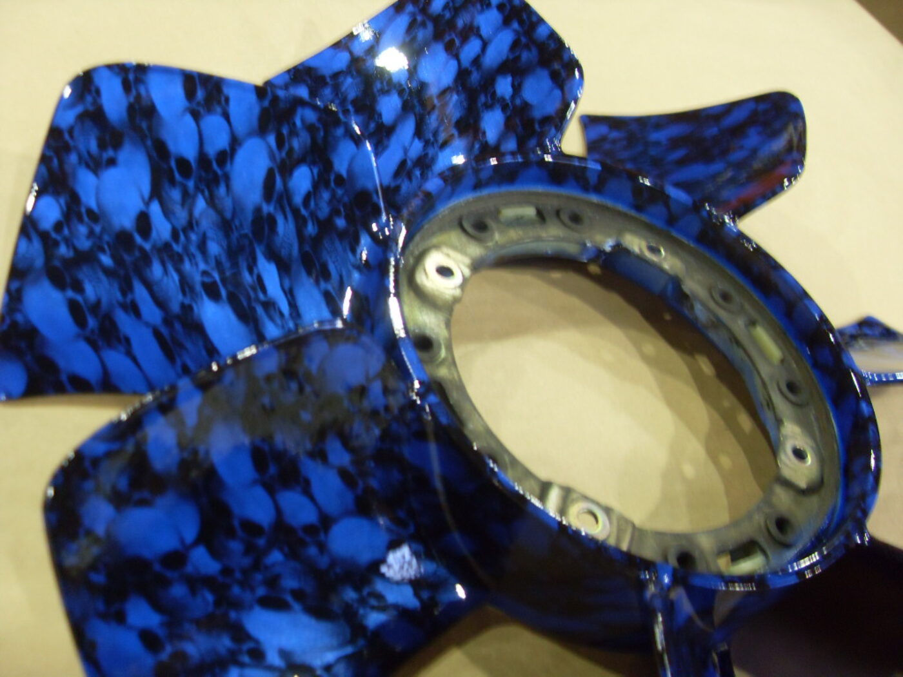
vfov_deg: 40.7
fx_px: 913
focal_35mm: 35
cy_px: 338
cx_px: 452
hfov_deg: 52.6
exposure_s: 1/20
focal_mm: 6.3
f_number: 2.8
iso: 200
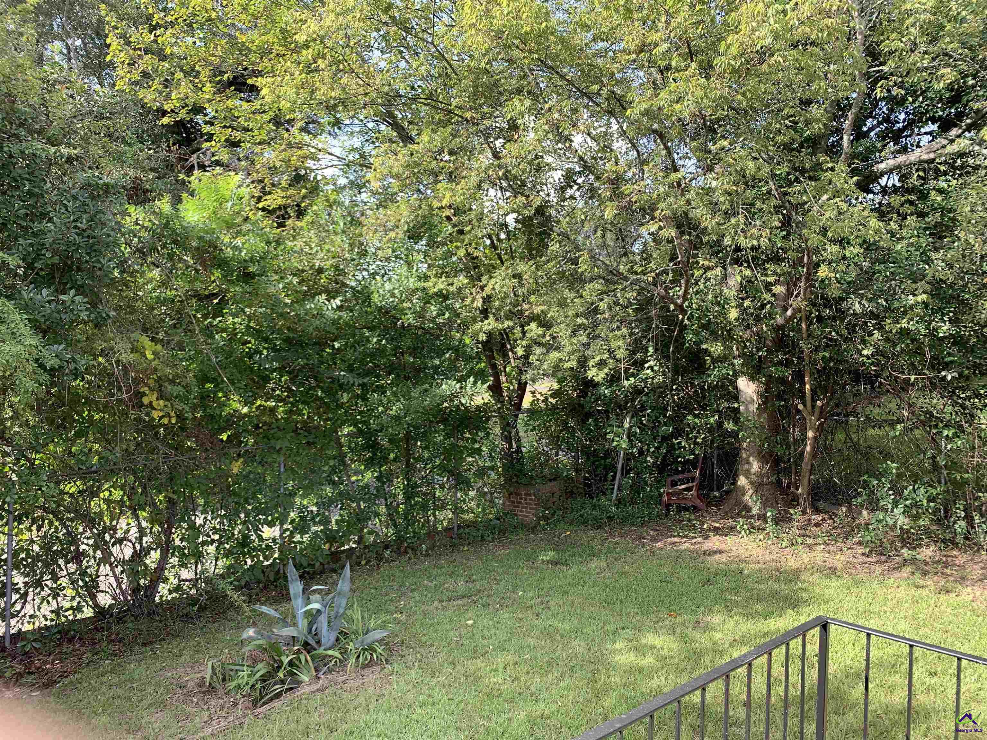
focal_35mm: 26
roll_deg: -1.5
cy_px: 370
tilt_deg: -0.7
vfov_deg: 53.1
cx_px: 494
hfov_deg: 67.3
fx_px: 741
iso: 25
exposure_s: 1/232
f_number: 1.8
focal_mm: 4.25
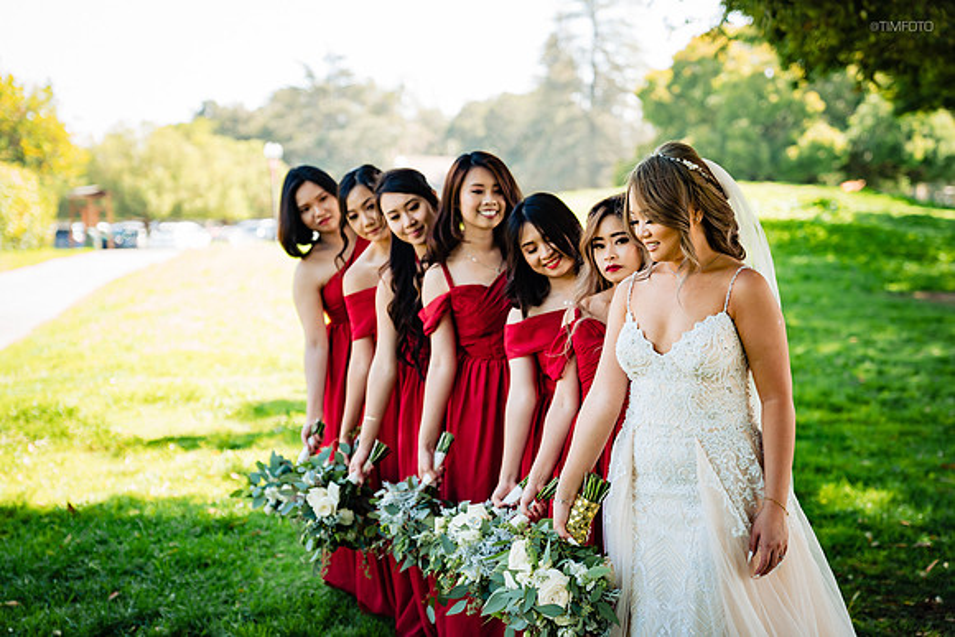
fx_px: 1618
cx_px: 478
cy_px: 318
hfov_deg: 32.9
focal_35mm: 61
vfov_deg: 22.3
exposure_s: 1/250
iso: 200
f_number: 2.8
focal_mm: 61
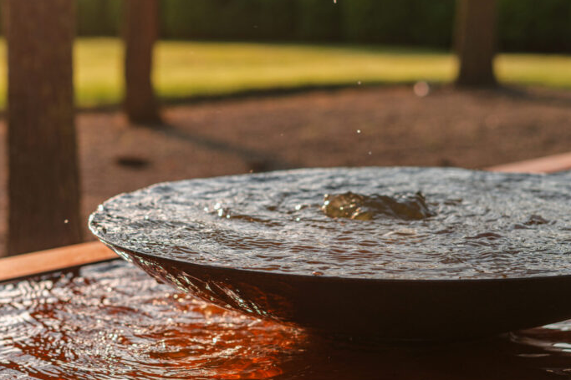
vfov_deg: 18.2
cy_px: 221
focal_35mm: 75
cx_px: 205
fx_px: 1189
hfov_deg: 26.9
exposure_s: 1/400
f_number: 3.5
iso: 100
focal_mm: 50
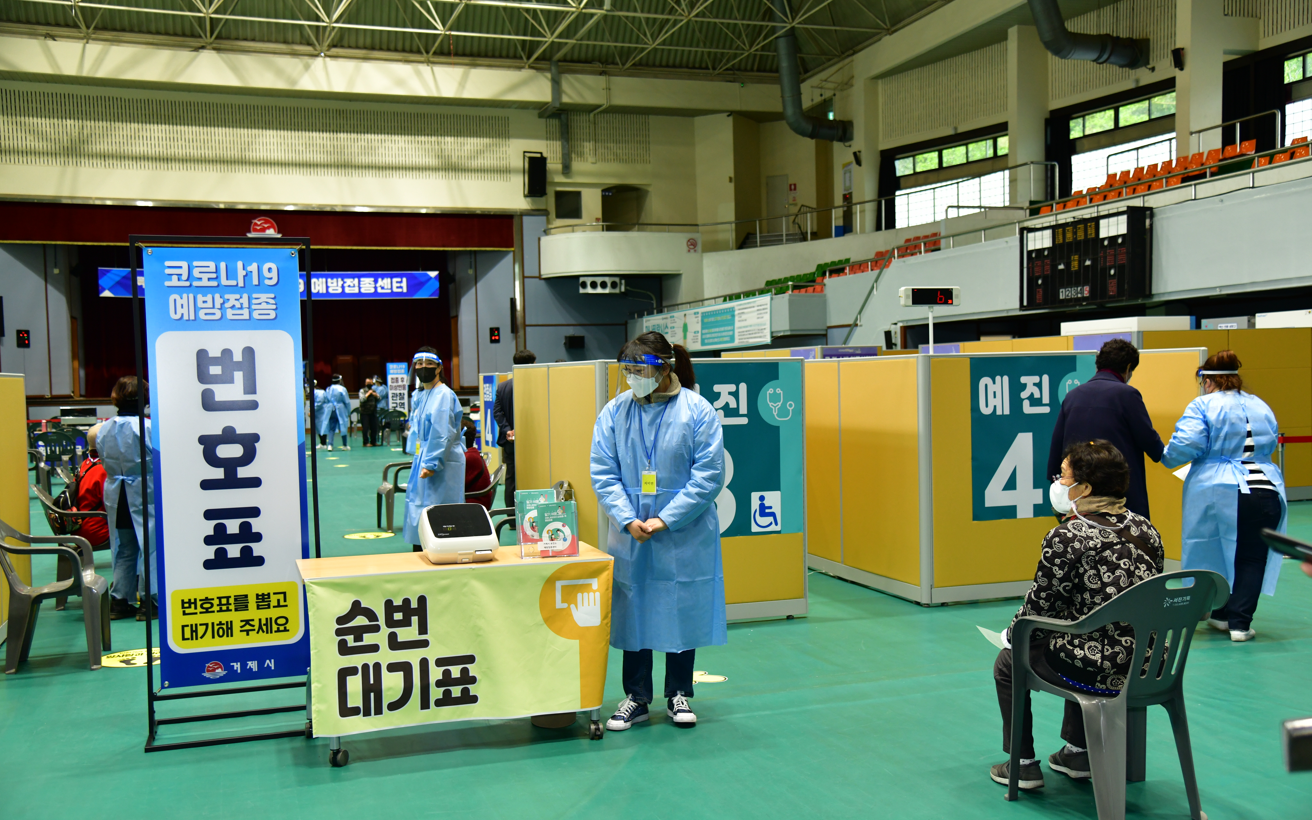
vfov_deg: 35.3
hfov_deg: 54.0
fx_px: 1287
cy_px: 425
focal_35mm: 36
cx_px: 656
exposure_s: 1/250
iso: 1250
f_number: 4
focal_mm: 35
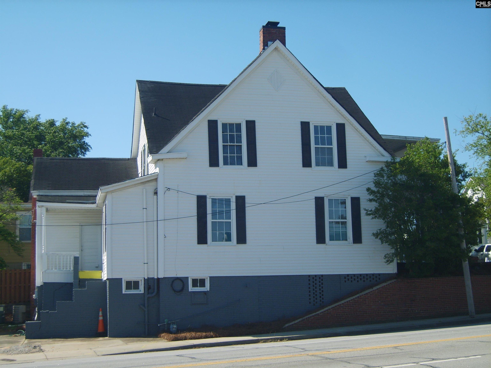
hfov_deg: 36.2
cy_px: 184
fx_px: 752
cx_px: 246
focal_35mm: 53
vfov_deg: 27.5
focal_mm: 11
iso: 50
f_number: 8.8
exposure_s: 1/180
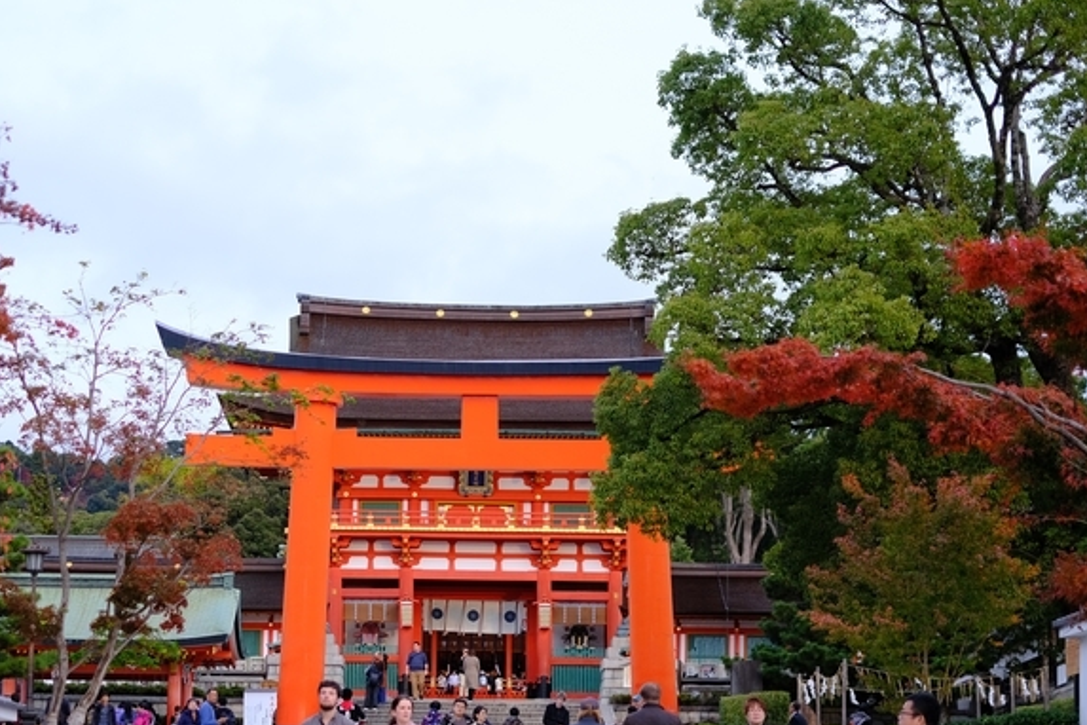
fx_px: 2234
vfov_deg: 18.4
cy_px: 479
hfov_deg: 27.3
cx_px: 459
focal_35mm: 74
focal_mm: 35
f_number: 1.8
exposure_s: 1/640
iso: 320
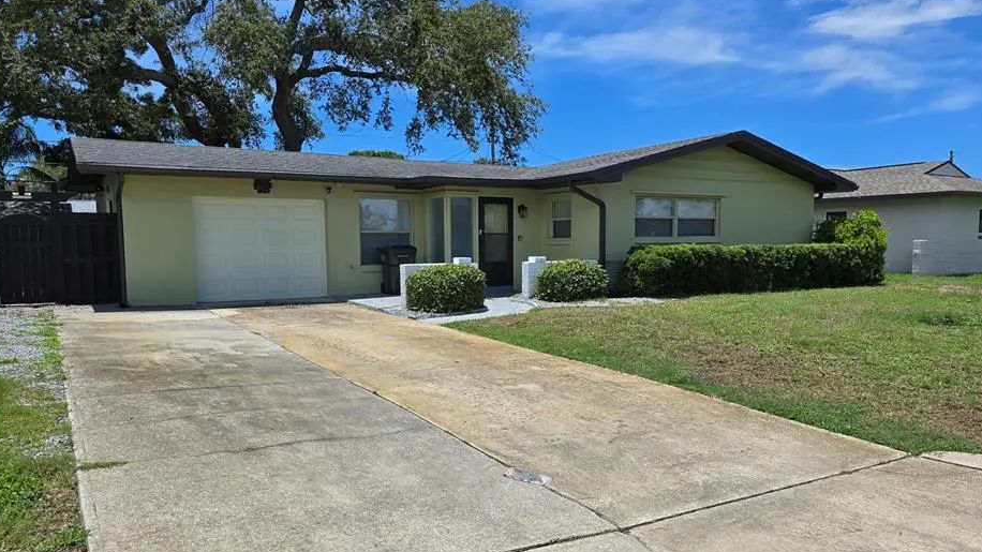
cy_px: 318
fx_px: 729
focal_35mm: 28
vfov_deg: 41.4
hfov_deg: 67.9
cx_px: 483
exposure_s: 1/1182
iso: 12
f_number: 1.7
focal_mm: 6.3
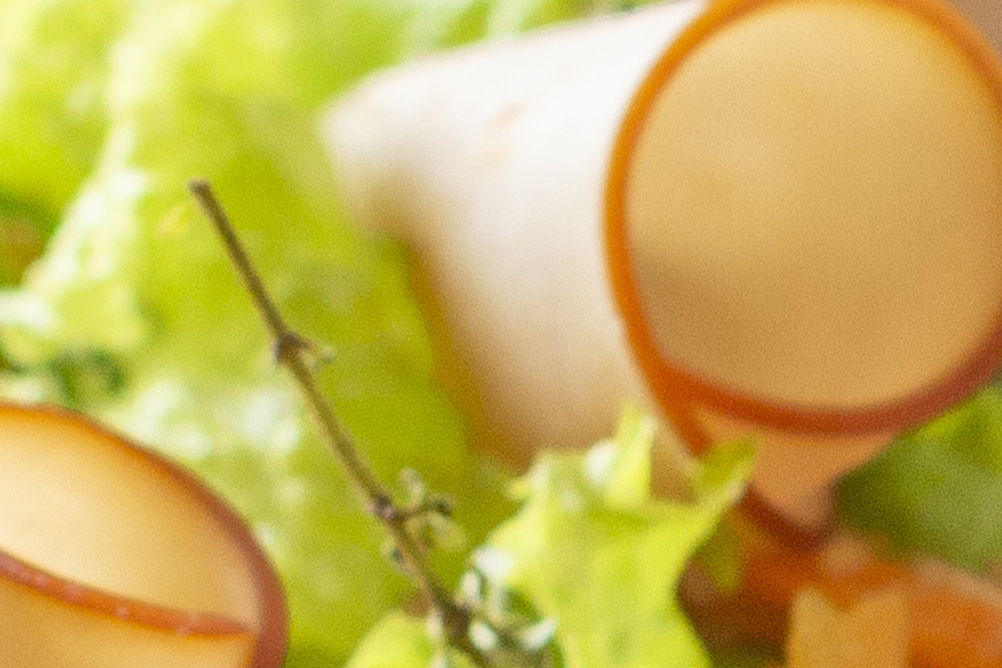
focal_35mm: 515
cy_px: 977
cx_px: 1103
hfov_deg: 4.0
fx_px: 14338
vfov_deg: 2.7
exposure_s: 1/100
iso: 200
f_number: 4.5
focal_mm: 50
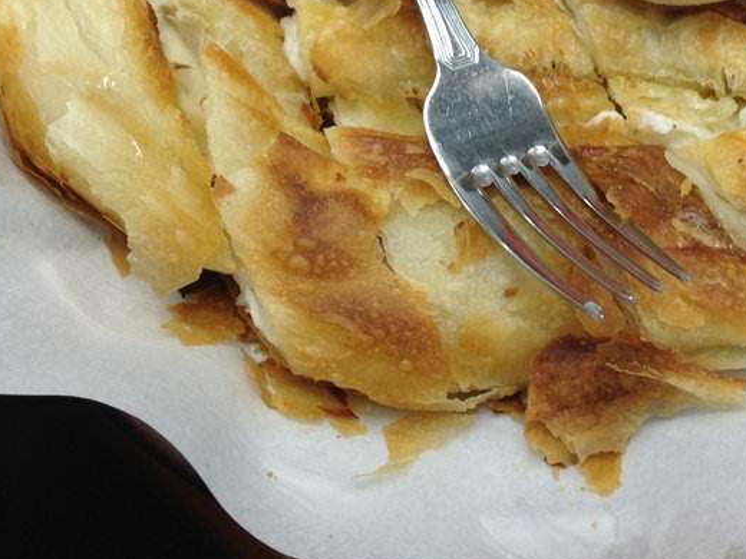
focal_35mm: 65
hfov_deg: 29.6
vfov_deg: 21.9
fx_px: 1401
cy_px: 29
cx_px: 491
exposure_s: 1/40
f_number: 2.4
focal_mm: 4.13
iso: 50
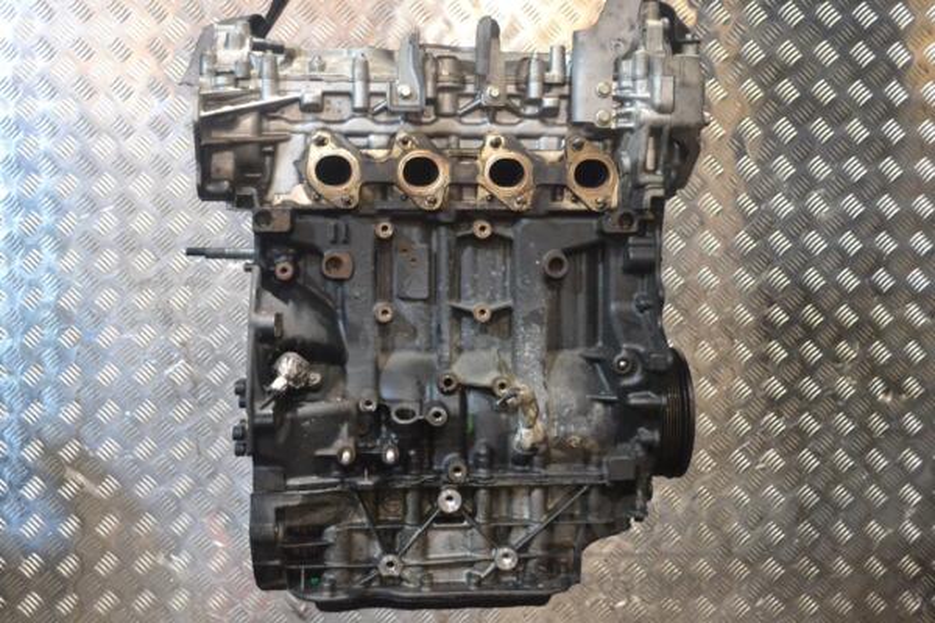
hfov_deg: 46.4
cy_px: 312
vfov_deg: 31.9
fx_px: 1091
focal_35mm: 42
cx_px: 468
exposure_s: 1/80
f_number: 4.5
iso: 3200
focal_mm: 28
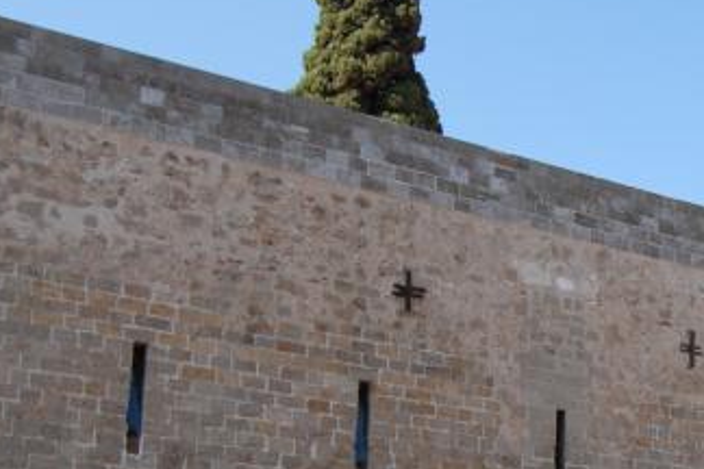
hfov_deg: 26.2
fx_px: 1447
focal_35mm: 74
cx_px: 674
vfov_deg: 18.3
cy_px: 337
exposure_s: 1/500
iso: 200
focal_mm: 20
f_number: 5.6
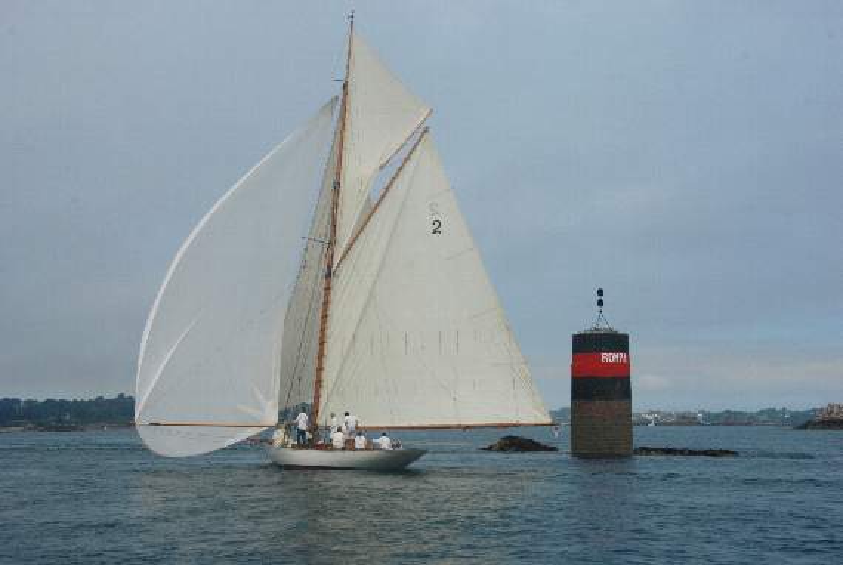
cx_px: 422
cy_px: 282
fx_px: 1478
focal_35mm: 63
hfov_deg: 31.8
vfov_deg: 21.6
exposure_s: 1/500
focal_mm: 42
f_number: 11
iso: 320
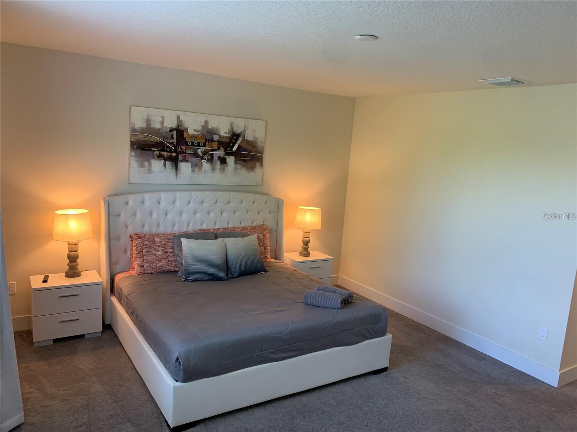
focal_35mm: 26
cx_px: 288
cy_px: 216
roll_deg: -3.7
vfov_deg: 53.1
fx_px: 433
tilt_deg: -9.2
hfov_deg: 67.3
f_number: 1.8
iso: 100
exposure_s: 1/60
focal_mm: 4.25
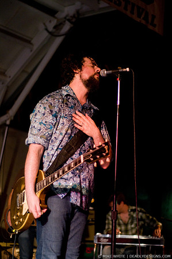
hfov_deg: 18.1
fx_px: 539
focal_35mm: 75
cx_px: 86
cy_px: 130
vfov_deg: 27.0
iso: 1000
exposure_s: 1/160
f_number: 1.8
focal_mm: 50
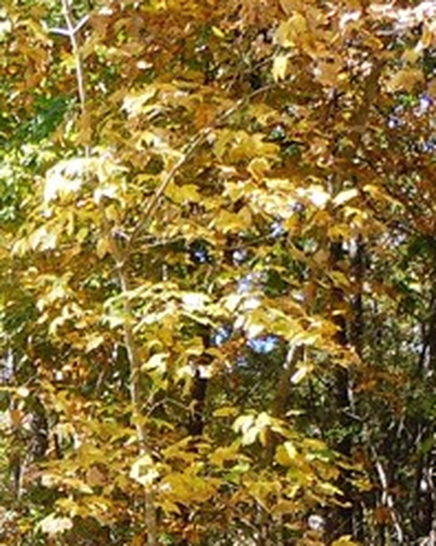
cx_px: -214
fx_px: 1954
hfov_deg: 12.2
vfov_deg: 15.2
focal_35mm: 121
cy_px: 709
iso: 100
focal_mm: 5.4
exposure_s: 1/100
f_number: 3.5
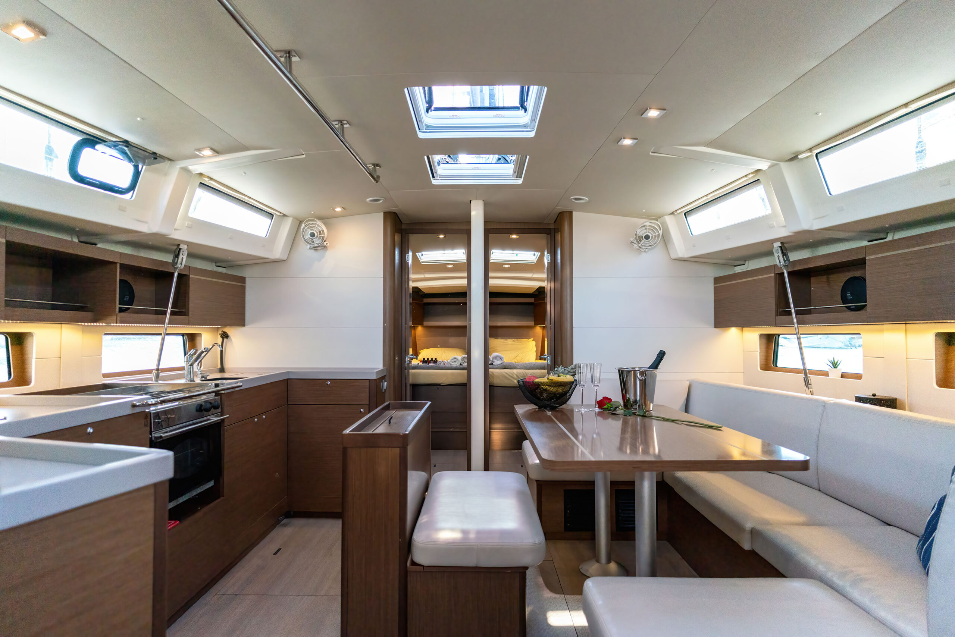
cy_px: 318
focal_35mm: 20
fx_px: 531
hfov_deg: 84.0
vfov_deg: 62.0
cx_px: 478
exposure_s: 1/1000
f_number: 2.8
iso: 2500
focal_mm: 20
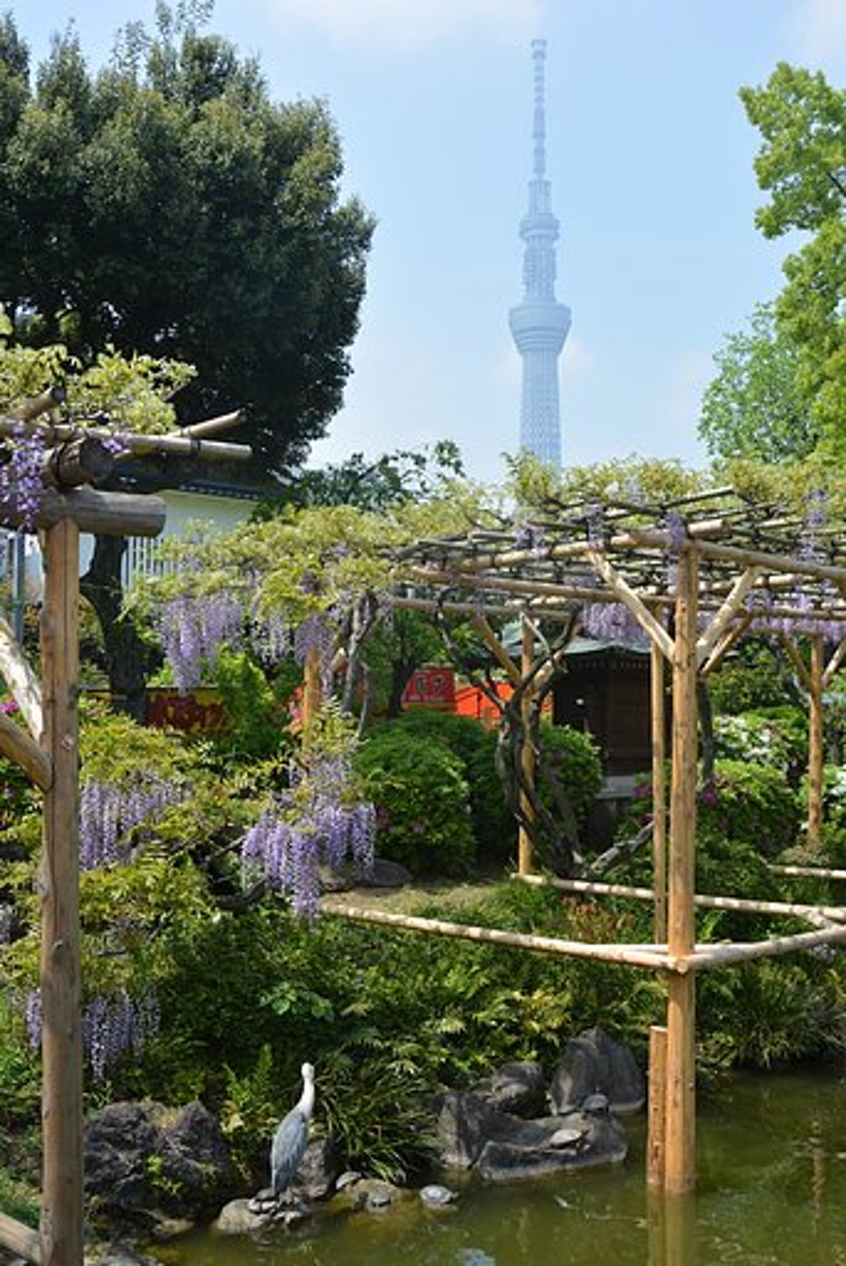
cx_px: 423
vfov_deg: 51.3
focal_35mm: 38
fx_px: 1320
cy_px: 633
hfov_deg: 35.5
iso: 125
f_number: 8
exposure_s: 1/250
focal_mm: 25
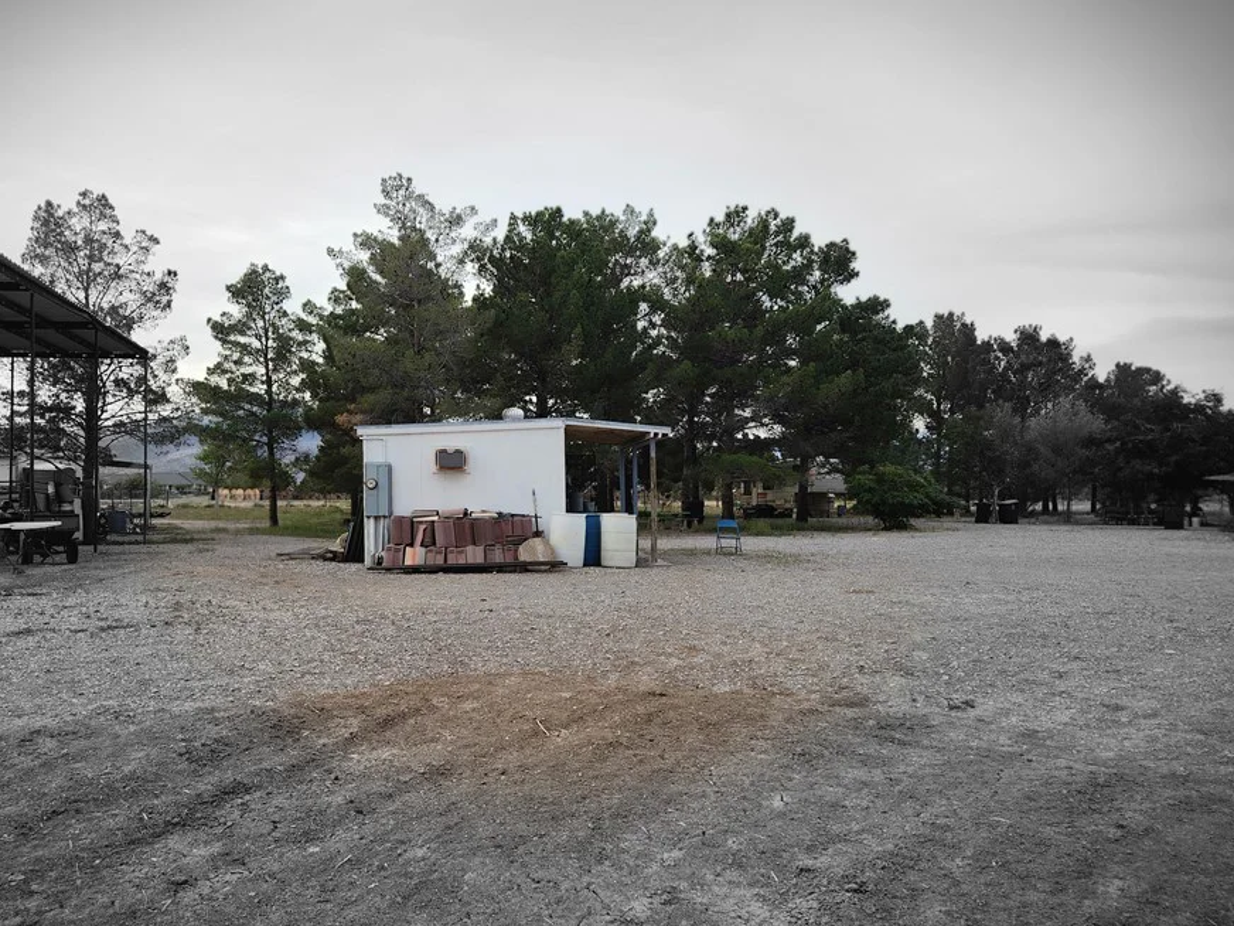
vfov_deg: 51.4
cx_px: 555
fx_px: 963
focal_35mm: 27
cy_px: 470
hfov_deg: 65.2
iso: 20
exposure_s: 1/196
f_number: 1.8
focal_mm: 5.4
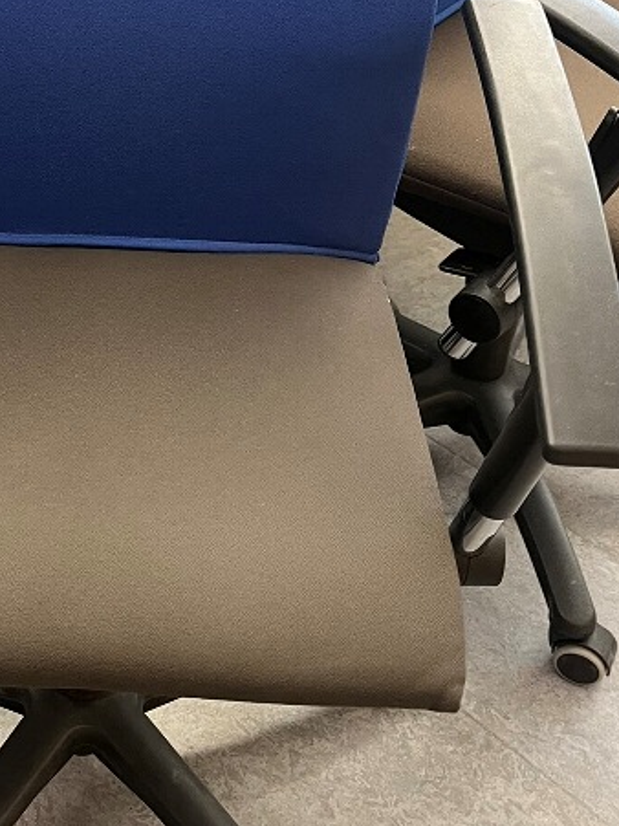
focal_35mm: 59
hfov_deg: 24.0
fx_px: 1407
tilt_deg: -40.1
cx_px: 40
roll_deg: +3.0
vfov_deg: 32.3
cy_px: 245
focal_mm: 5.1
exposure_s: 1/50
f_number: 1.6
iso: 160
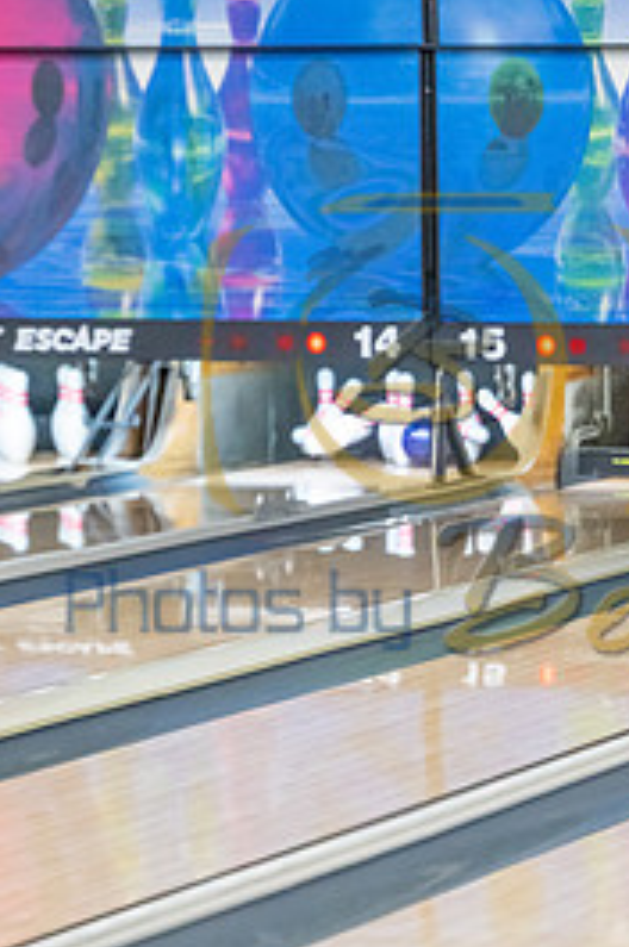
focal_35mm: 221
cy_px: 422
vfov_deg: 9.3
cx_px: 390
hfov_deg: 6.2
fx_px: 5807
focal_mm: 130
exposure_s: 1/800
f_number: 2.8
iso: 4000
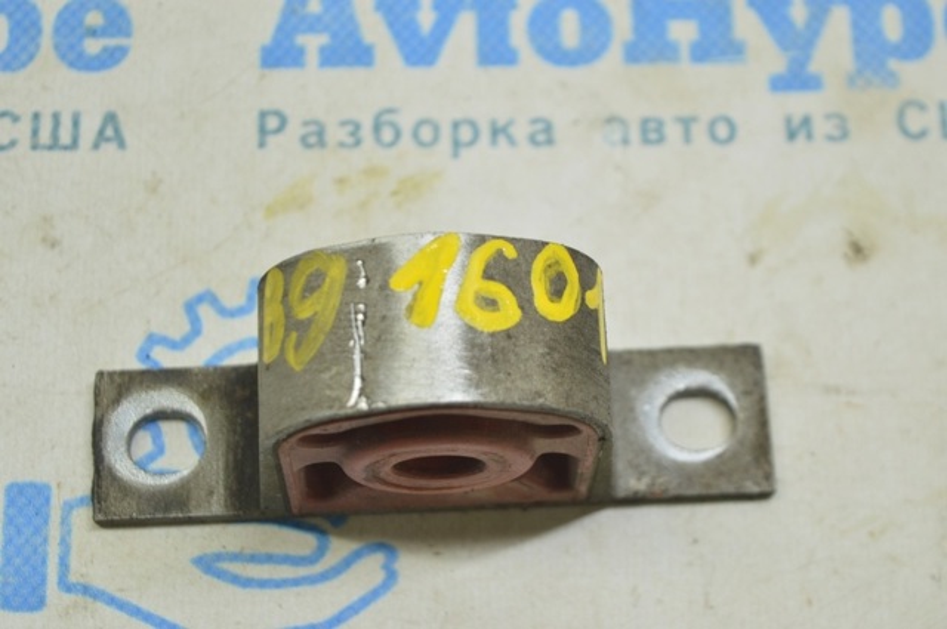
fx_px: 2167
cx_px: 474
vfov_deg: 16.5
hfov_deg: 24.6
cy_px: 314
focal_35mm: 82
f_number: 5.6
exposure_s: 1/20
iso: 400
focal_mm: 55
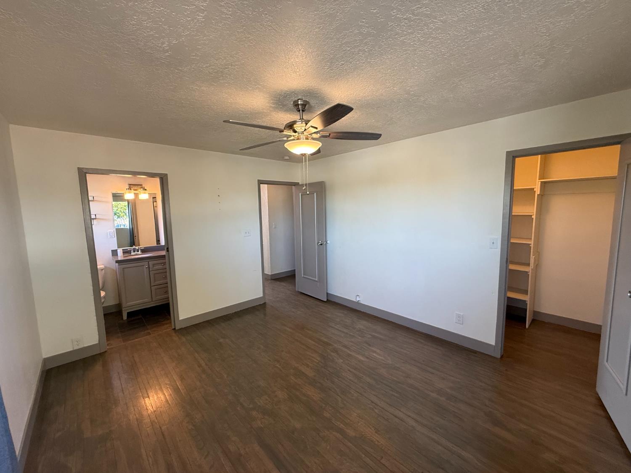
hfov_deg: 102.1
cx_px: 316
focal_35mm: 14
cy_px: 236
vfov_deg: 85.7
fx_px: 255
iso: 200
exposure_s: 1/120
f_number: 2.2
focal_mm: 2.22
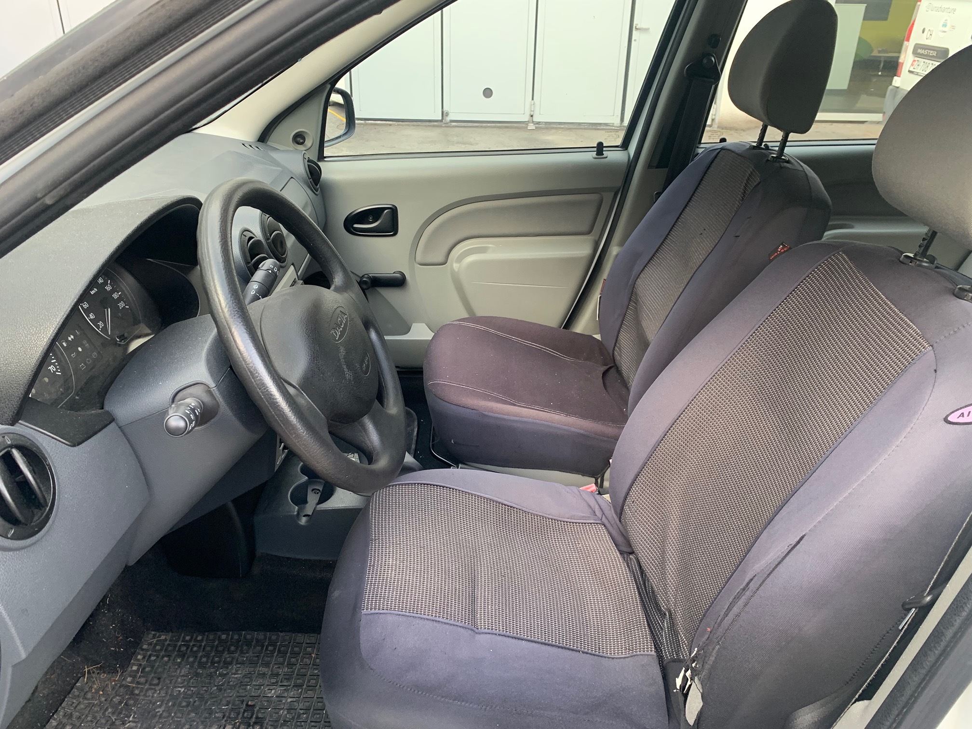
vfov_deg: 53.1
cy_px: 364
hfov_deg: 67.3
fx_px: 730
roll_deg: -1.9
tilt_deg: -28.2
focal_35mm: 26
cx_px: 486
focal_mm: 4.25
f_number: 1.8
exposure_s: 1/60
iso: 100
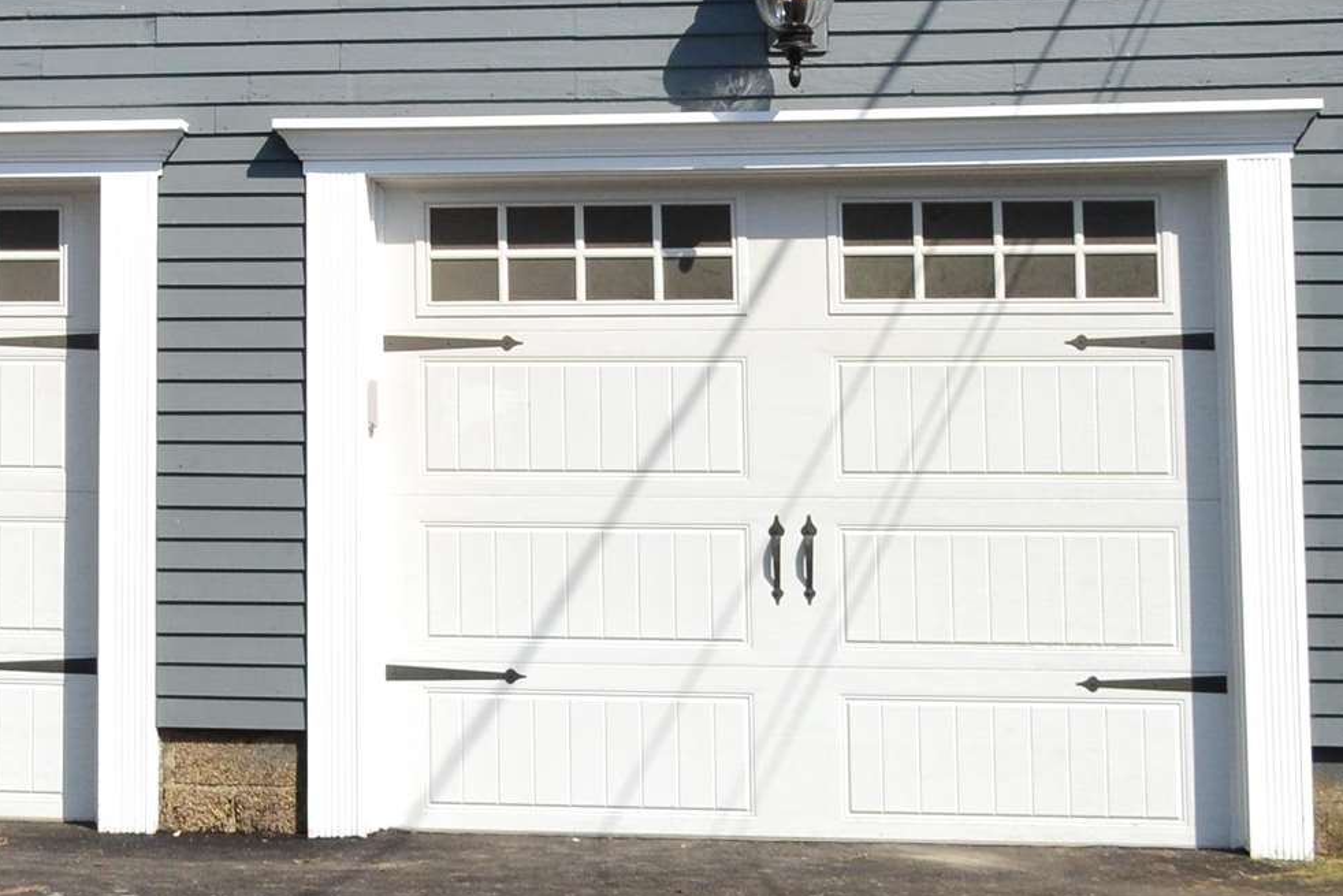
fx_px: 4552
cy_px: -192
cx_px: -315
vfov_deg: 11.0
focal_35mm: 122
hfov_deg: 16.1
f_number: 11
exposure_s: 1/500
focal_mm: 26
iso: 400
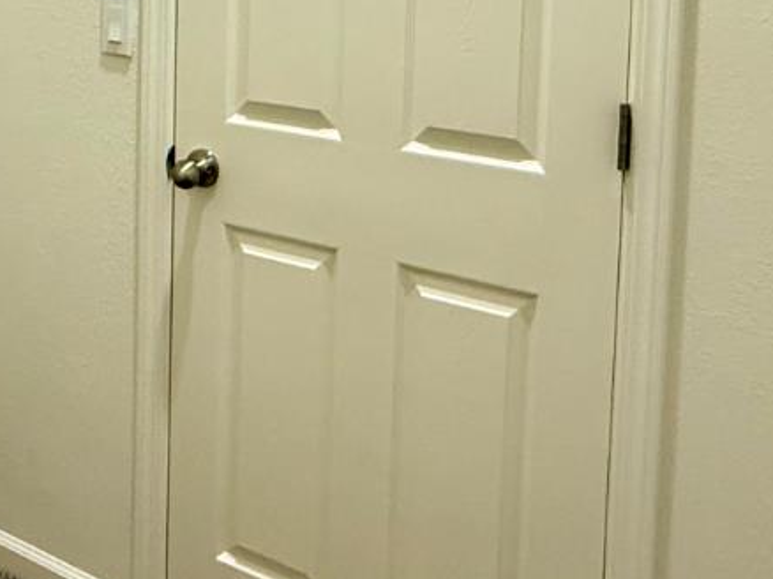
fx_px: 1071
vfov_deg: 28.1
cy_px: -24
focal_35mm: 48
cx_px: 203
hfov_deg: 38.7
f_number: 2.2
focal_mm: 2.22
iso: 320
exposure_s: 1/60
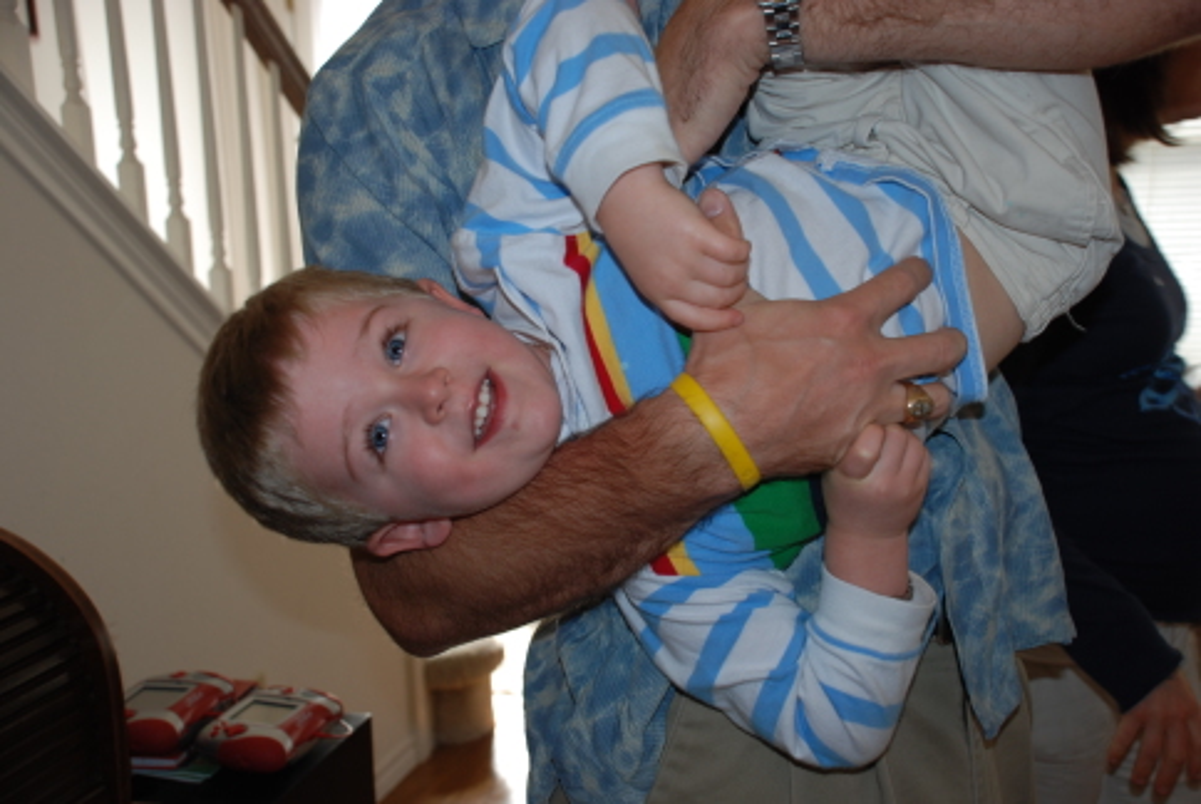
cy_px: 402
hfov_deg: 42.3
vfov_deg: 29.0
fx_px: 1553
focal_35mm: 46
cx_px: 600
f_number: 4.2
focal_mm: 31
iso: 200
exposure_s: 1/60
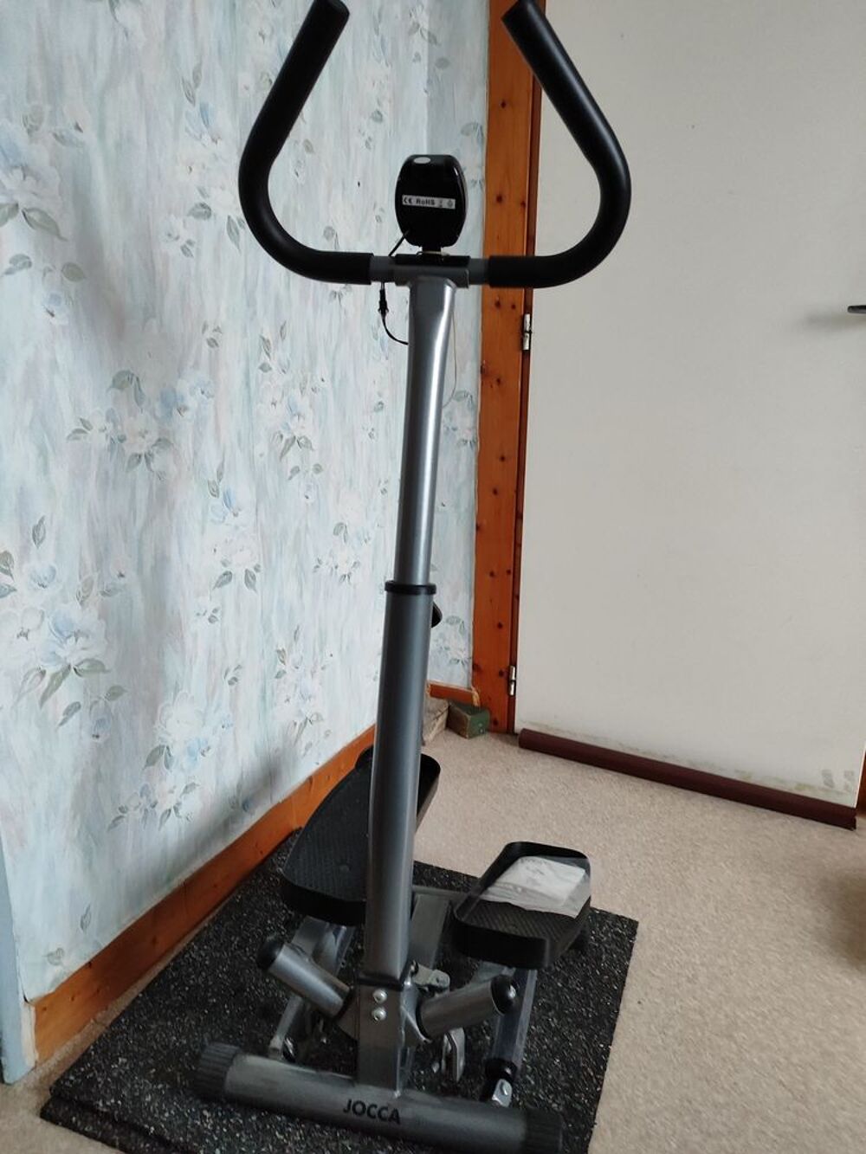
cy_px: 577
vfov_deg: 71.6
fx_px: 800
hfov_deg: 56.8
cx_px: 433
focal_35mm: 24
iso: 2106
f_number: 1.89
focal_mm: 5.89
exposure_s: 1/33
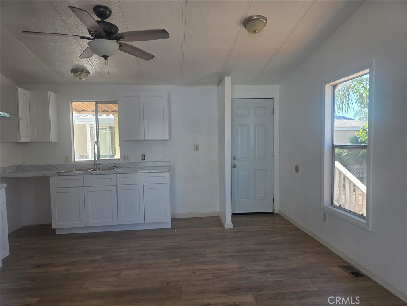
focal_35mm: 23
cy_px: 153
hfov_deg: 73.9
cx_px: 204
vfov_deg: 58.9
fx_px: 270
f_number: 1.7
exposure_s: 1/359
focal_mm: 6.3
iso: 50
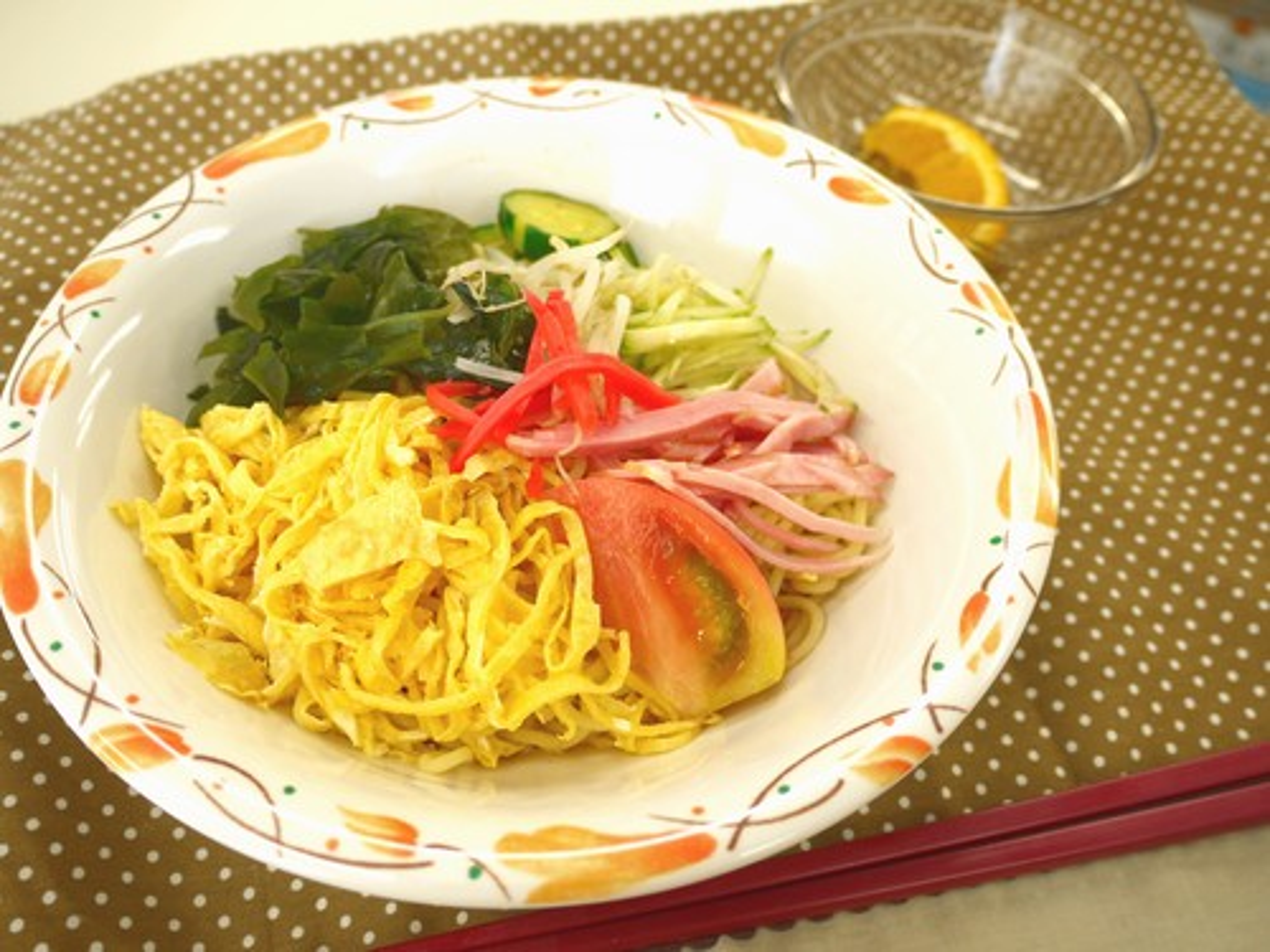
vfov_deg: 44.2
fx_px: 1174
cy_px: 476
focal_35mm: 32
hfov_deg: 56.8
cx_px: 635
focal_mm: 16
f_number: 3.7
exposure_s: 1/60
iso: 100
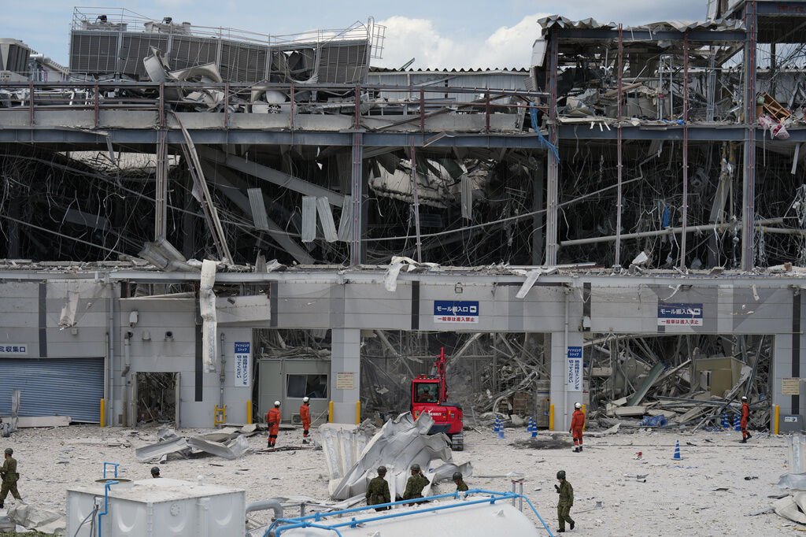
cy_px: 268
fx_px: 1567
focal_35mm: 70
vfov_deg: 19.4
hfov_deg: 28.9
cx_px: 403
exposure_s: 1/3200
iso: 200
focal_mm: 70
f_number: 4.5
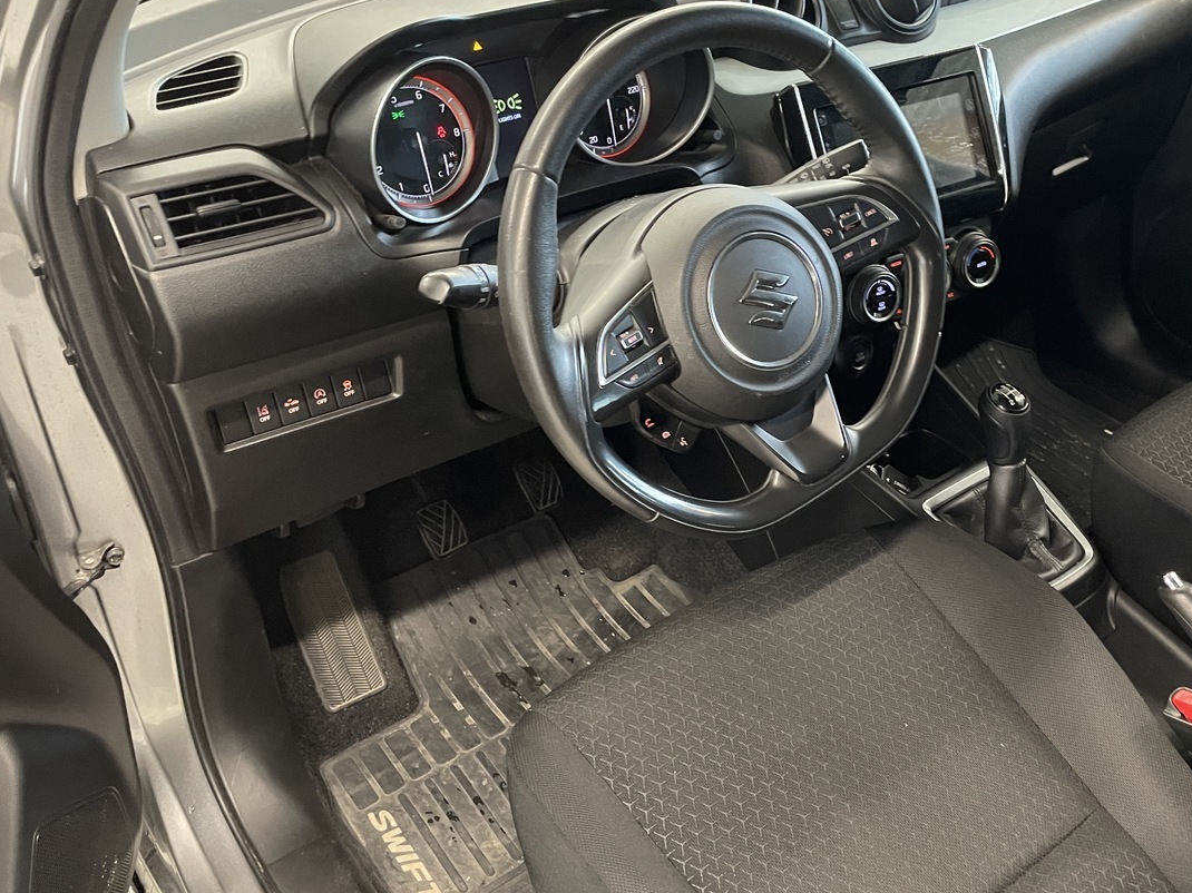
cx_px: 793
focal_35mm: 35
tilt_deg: -35.7
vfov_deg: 40.7
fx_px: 1205
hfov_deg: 51.7
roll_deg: -1.6
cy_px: 461
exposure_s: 1/25
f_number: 1.6
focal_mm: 4.2
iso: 500
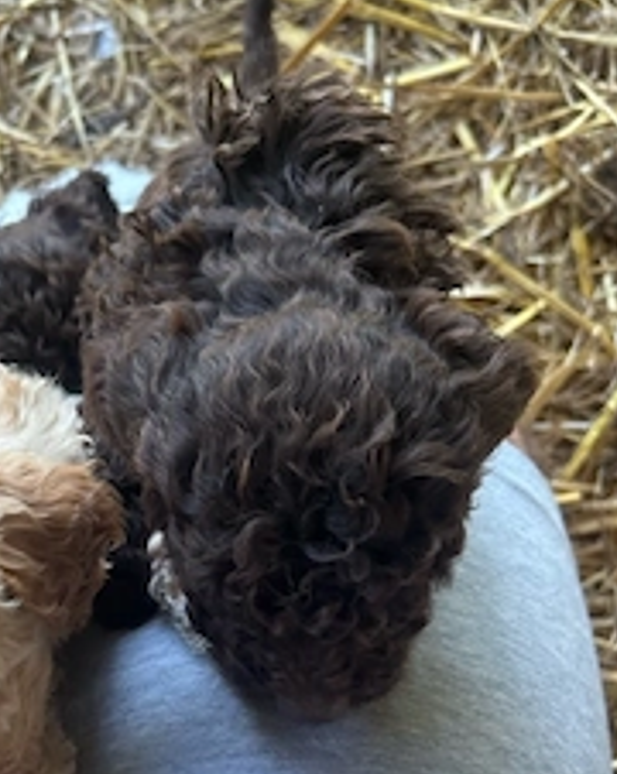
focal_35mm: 45
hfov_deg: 32.5
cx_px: 134
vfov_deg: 40.8
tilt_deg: -82.8
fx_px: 1030
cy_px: 503
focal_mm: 5.7
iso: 125
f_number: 1.5
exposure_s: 1/81
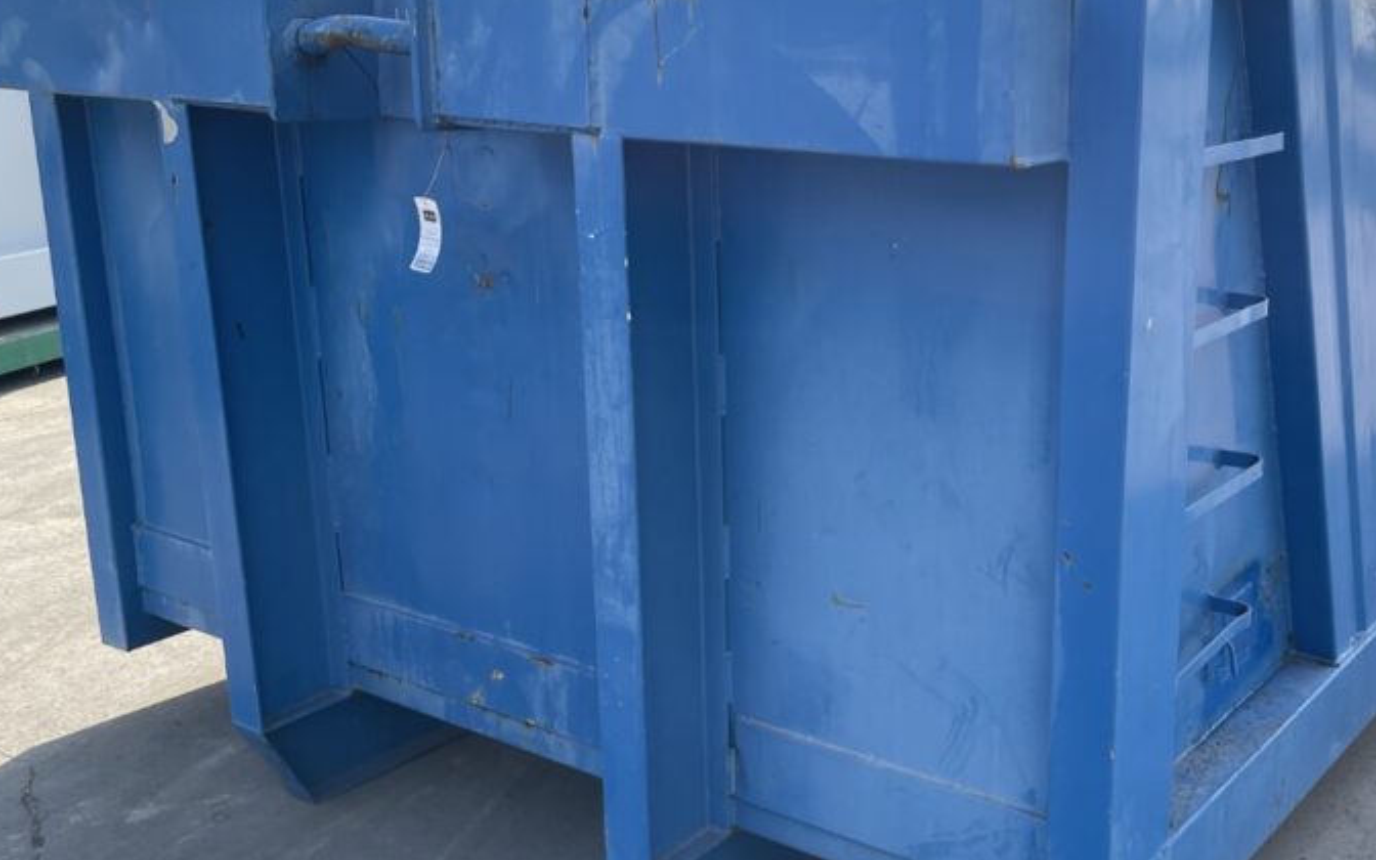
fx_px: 1575
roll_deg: -0.1
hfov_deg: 46.2
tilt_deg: -12.2
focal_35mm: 42
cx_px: 952
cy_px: 385
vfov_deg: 30.5
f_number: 1.6
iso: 32
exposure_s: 1/1078
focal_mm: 5.1
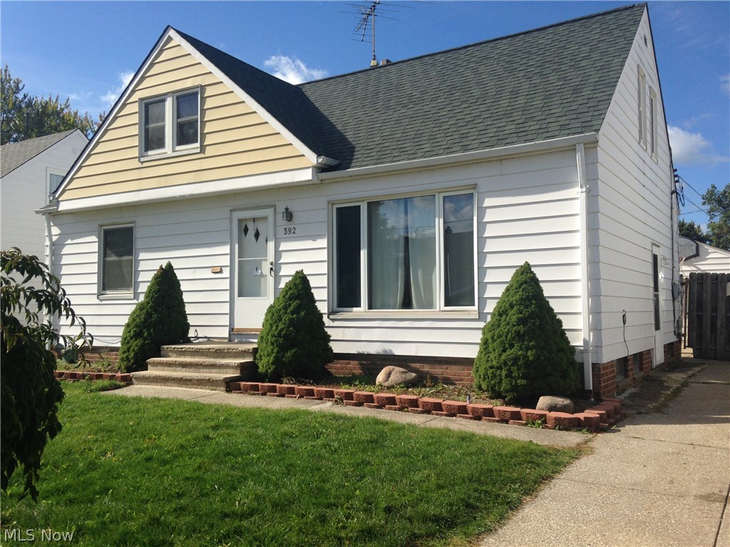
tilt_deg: +2.5
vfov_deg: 42.9
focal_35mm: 33
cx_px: 365
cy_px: 274
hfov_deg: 55.4
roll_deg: +1.4
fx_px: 696
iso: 50
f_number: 2.4
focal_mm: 4.12
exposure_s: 1/1808
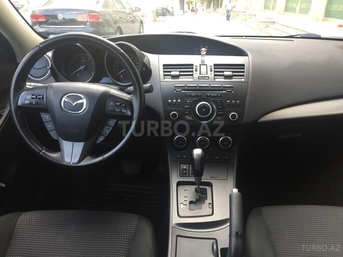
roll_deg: -1.5
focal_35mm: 29
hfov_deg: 61.7
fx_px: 287
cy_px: 128
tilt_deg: -23.5
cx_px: 172
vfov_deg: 48.2
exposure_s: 1/33
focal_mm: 4.15
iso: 32
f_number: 2.2
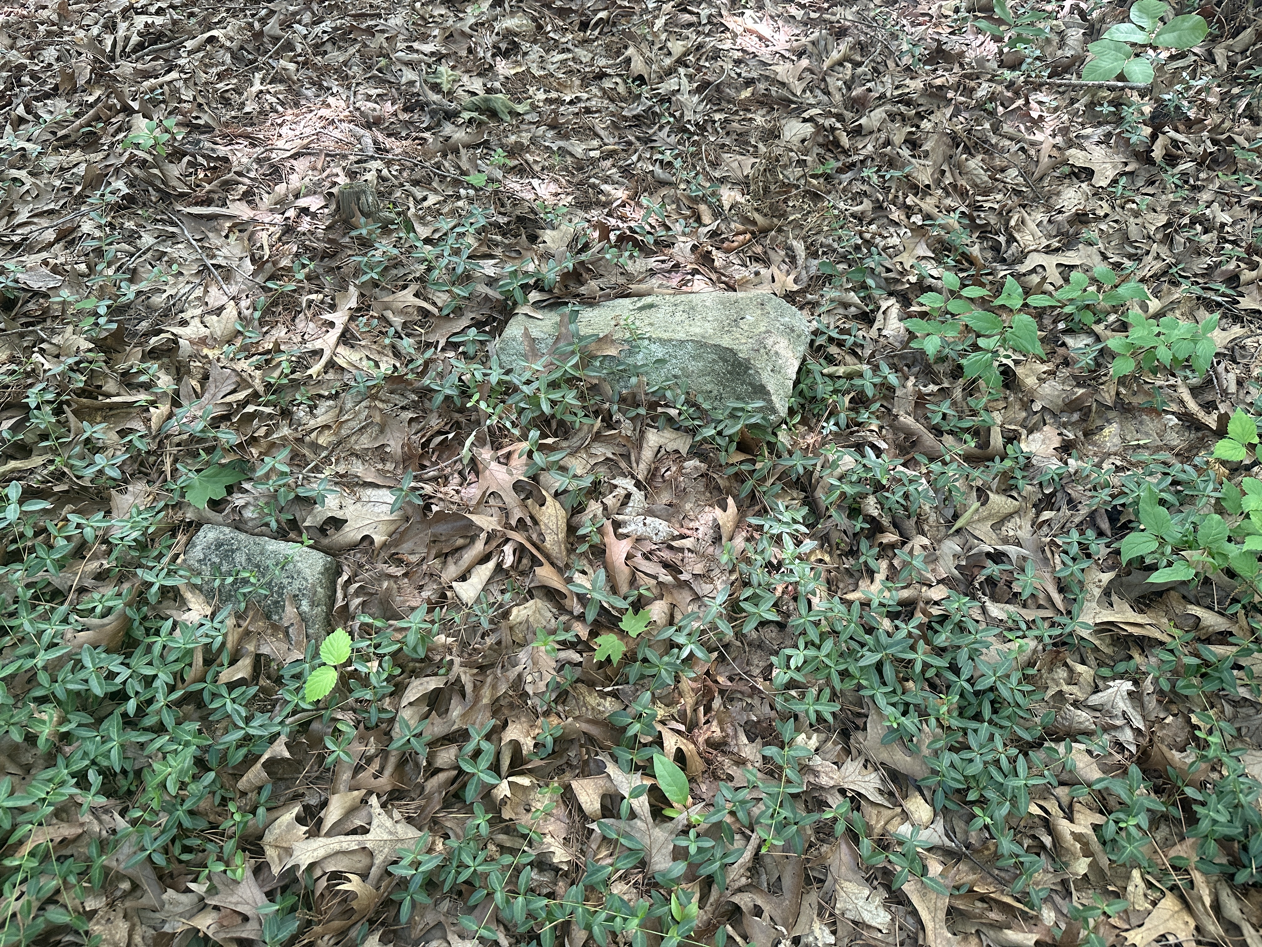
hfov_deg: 71.6
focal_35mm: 24
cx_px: 631
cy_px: 474
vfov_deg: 56.8
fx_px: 875
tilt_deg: -53.9
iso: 250
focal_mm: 6.86
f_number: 1.78
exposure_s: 1/121
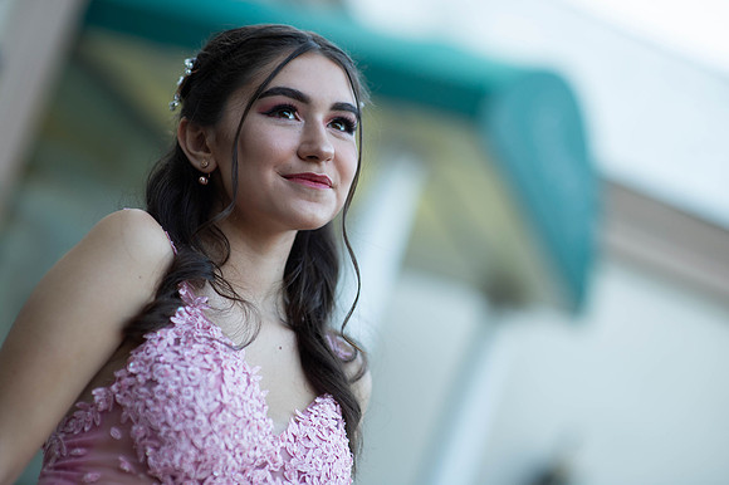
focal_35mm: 85
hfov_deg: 23.9
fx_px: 1720
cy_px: 242
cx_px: 364
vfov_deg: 16.1
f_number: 2
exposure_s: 1/640
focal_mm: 85
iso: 250
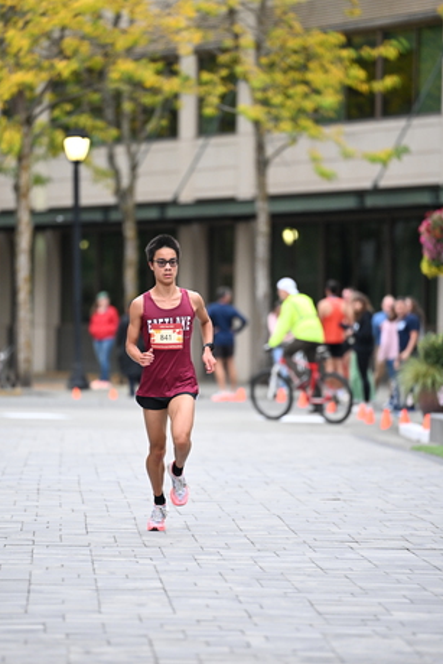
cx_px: 190
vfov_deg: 8.6
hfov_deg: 5.8
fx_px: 4408
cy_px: 341
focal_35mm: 239
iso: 1600
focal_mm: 200
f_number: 2.8
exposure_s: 1/800
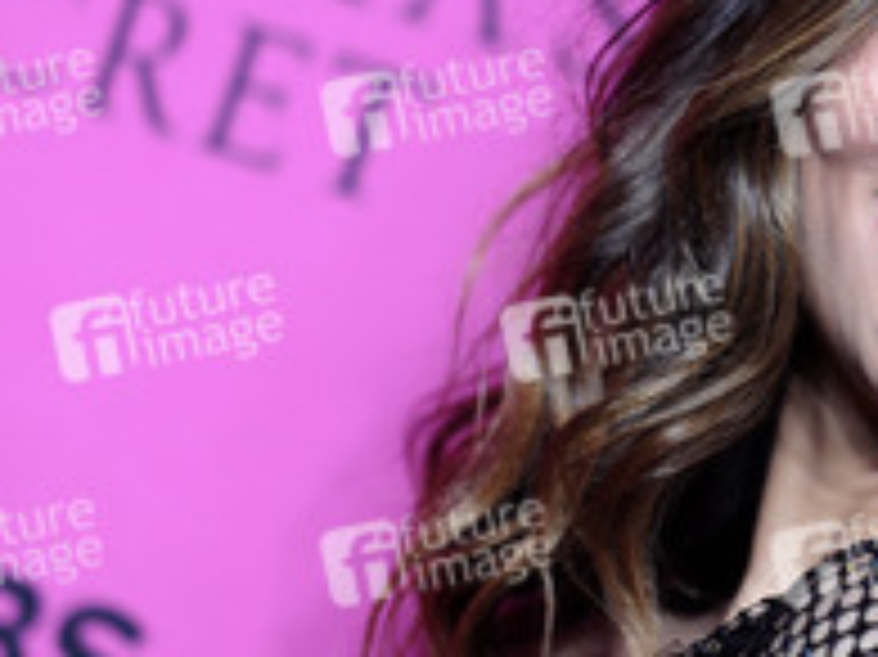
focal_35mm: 204
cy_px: 216
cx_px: 946
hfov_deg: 9.6
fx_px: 5171
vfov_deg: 7.3
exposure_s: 1/250
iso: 1600
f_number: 2.8
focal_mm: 92
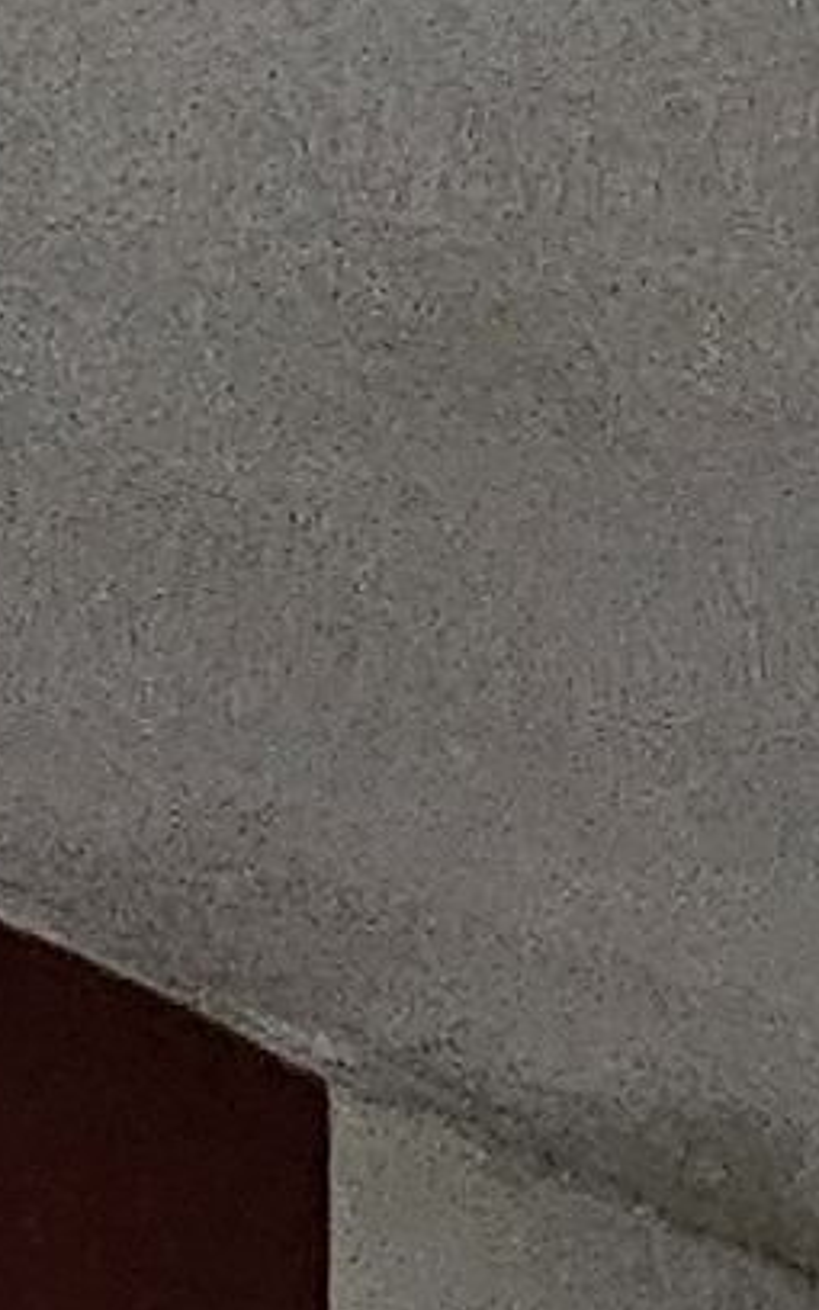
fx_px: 4821
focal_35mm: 135
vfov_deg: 9.4
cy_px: 4595
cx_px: 1648
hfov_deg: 9.1
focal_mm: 2.2
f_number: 2.2
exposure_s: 1/25
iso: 800
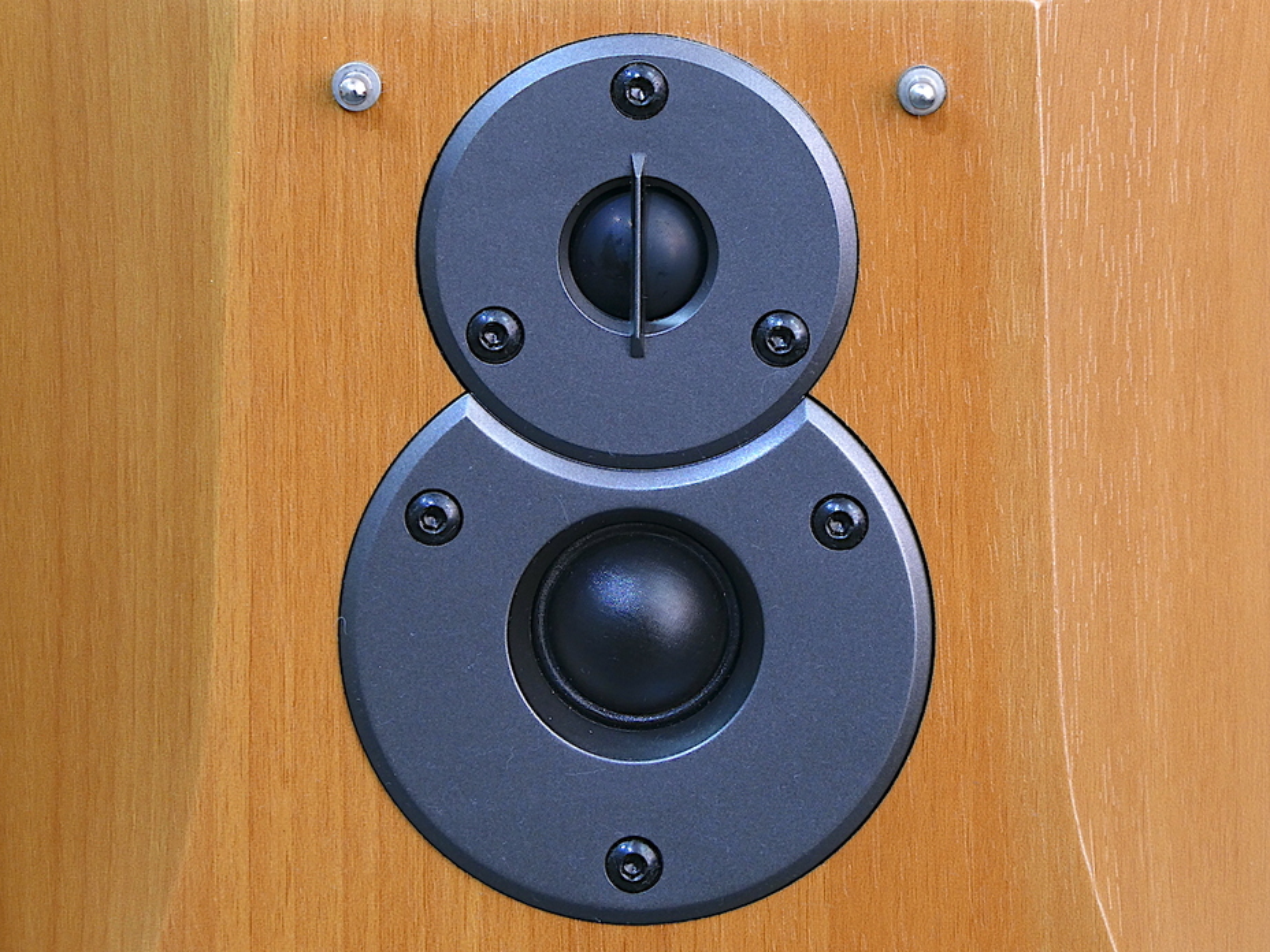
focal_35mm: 207
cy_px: 479
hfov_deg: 9.6
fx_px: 7594
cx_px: 636
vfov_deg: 7.2
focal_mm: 35.8
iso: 100
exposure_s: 1/2.5
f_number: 5.6
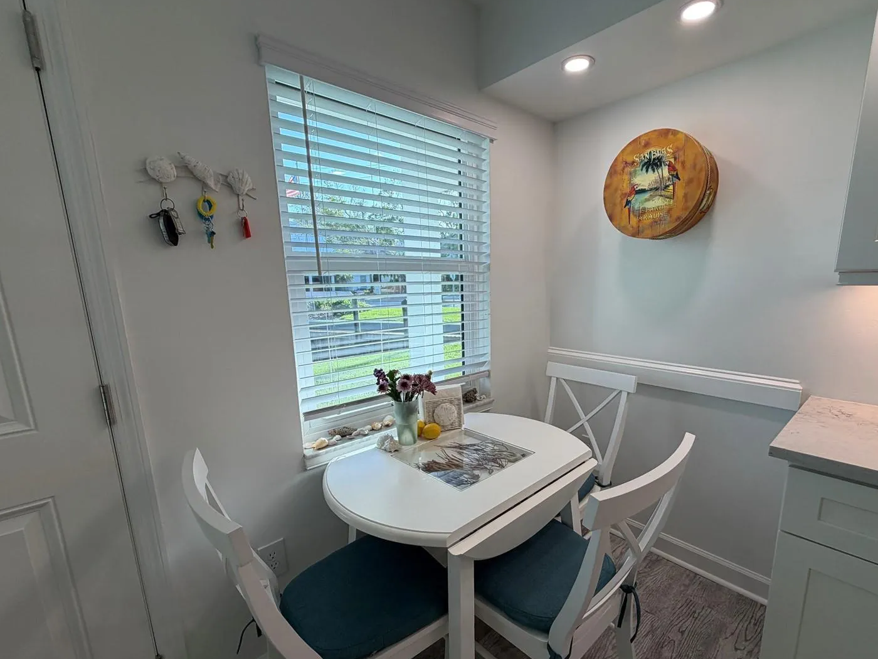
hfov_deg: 94.2
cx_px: 482
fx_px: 406
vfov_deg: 77.9
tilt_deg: -7.8
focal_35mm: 16
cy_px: 362
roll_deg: +1.1
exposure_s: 1/120
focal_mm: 2.22
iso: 50
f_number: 2.2
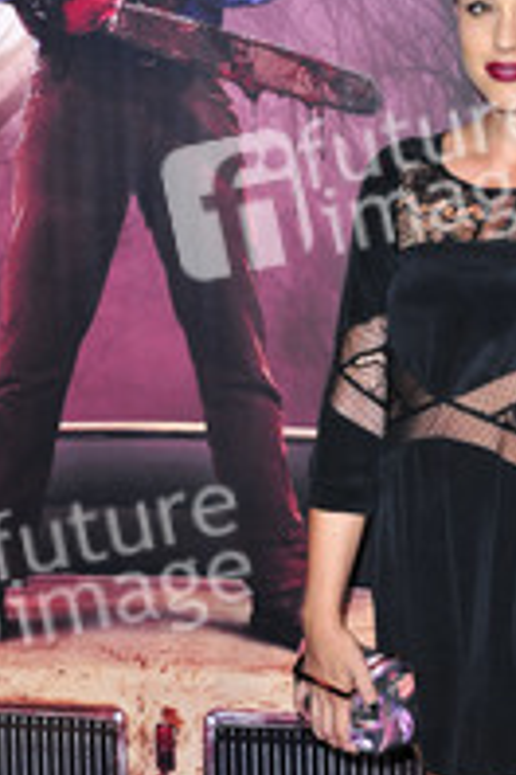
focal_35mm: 117
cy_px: 384
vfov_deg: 17.5
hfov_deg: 11.6
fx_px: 2515
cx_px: 479
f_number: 5.6
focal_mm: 58
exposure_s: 1/320
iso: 640
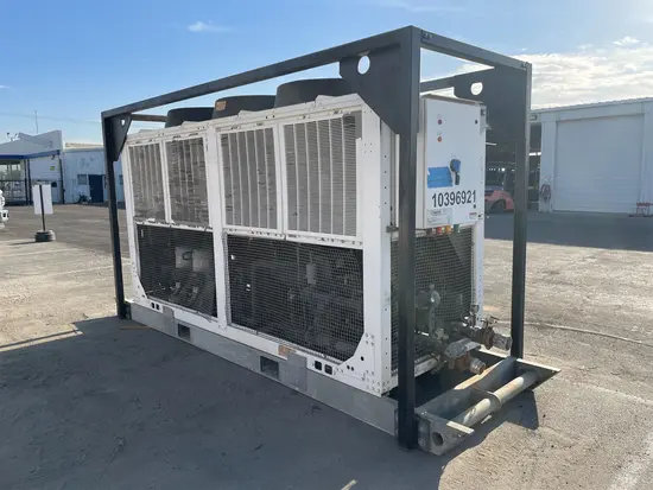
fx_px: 491
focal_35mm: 26
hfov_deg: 67.3
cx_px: 326
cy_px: 245
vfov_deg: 53.1
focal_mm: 4.2
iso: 50
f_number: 1.6
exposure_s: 1/2747
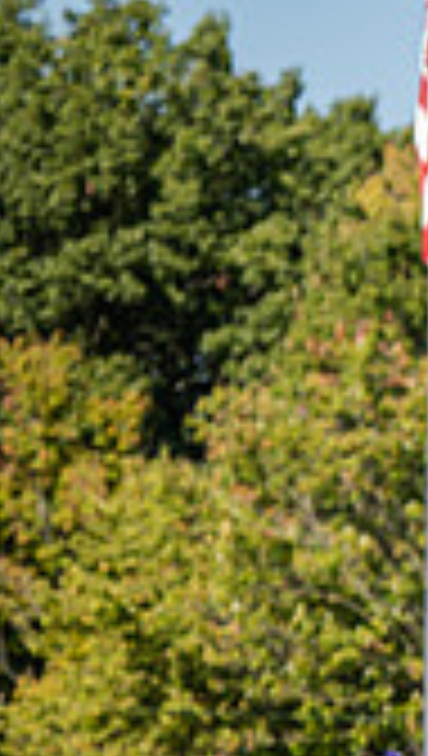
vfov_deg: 4.6
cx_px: 1270
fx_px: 9425
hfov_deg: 2.6
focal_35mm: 469
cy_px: 866
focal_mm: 130
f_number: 4
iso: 50
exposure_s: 1/320
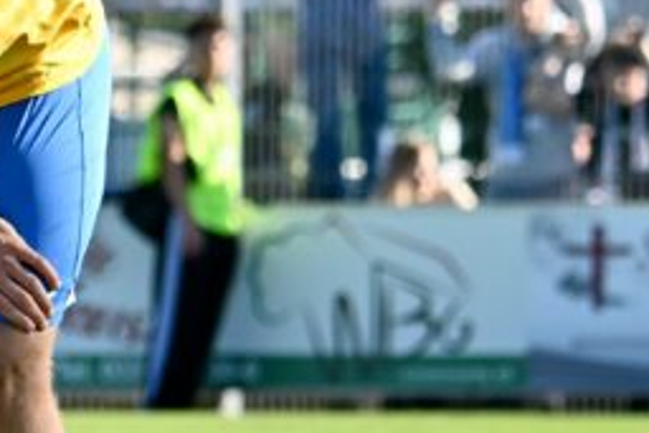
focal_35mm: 640
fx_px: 11544
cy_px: 209
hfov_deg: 3.2
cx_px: 124
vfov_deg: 2.2
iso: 360
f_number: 5
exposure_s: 1/1600
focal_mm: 160
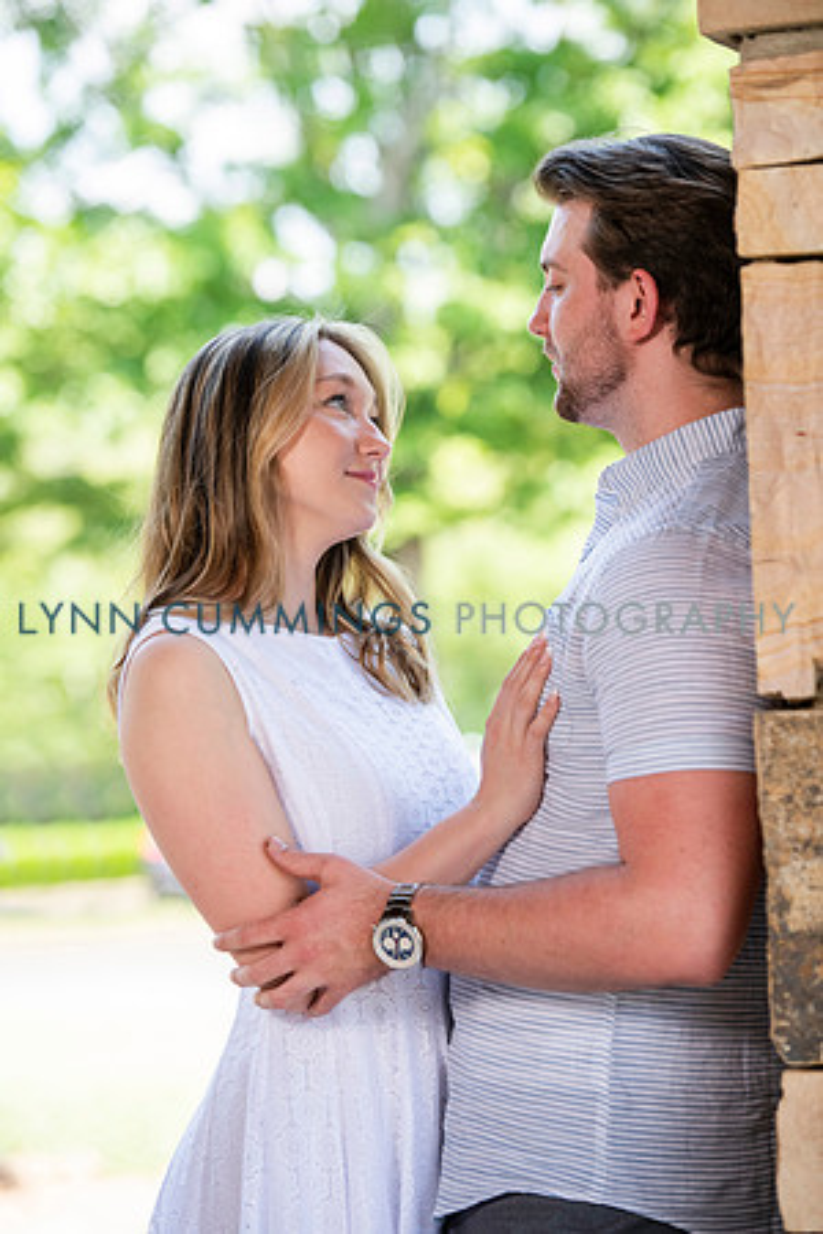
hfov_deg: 11.4
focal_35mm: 120
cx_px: 412
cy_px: 617
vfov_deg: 17.1
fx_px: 4115
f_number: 3.5
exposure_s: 1/500
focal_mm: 120
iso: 400
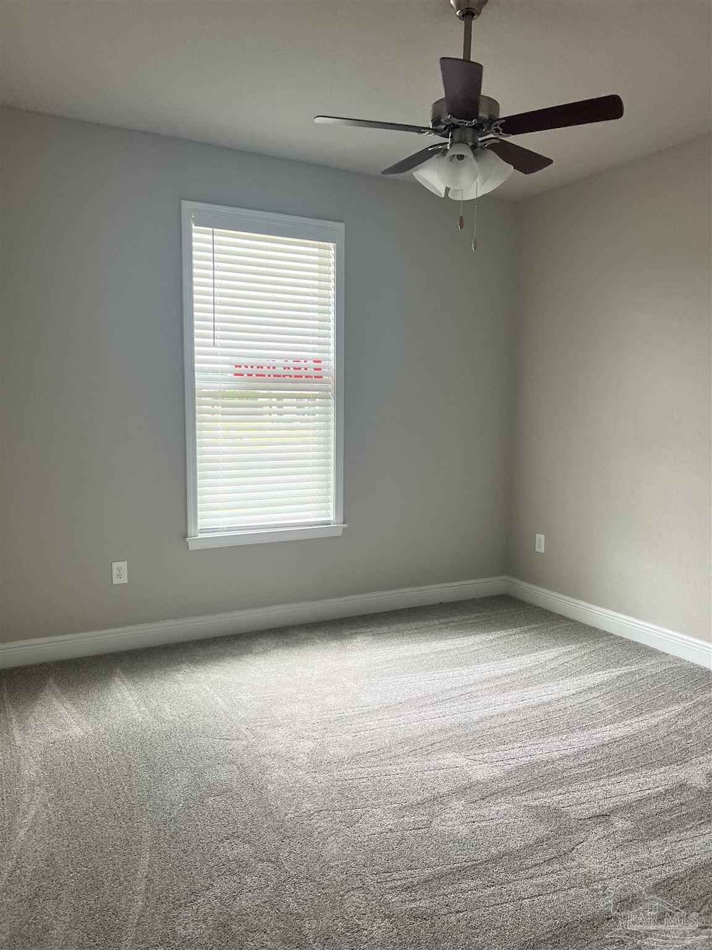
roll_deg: -0.5
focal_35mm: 26
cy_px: 475
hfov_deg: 53.1
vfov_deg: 67.3
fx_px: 713
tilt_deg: -6.0
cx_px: 356
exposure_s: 1/120
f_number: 1.5
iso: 80
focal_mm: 5.7
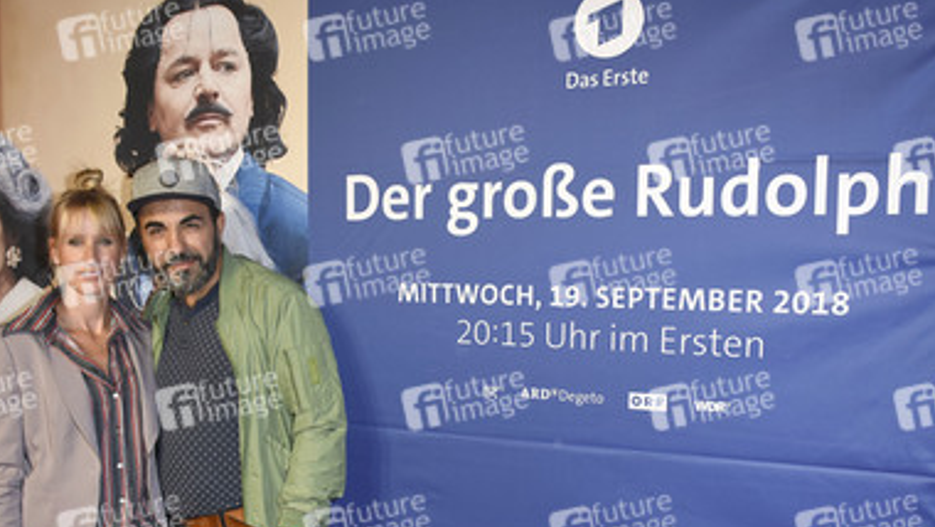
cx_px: 400
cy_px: 340
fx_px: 1017
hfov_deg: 49.2
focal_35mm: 41
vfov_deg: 28.9
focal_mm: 22
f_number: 6.3
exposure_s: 1/160
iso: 640
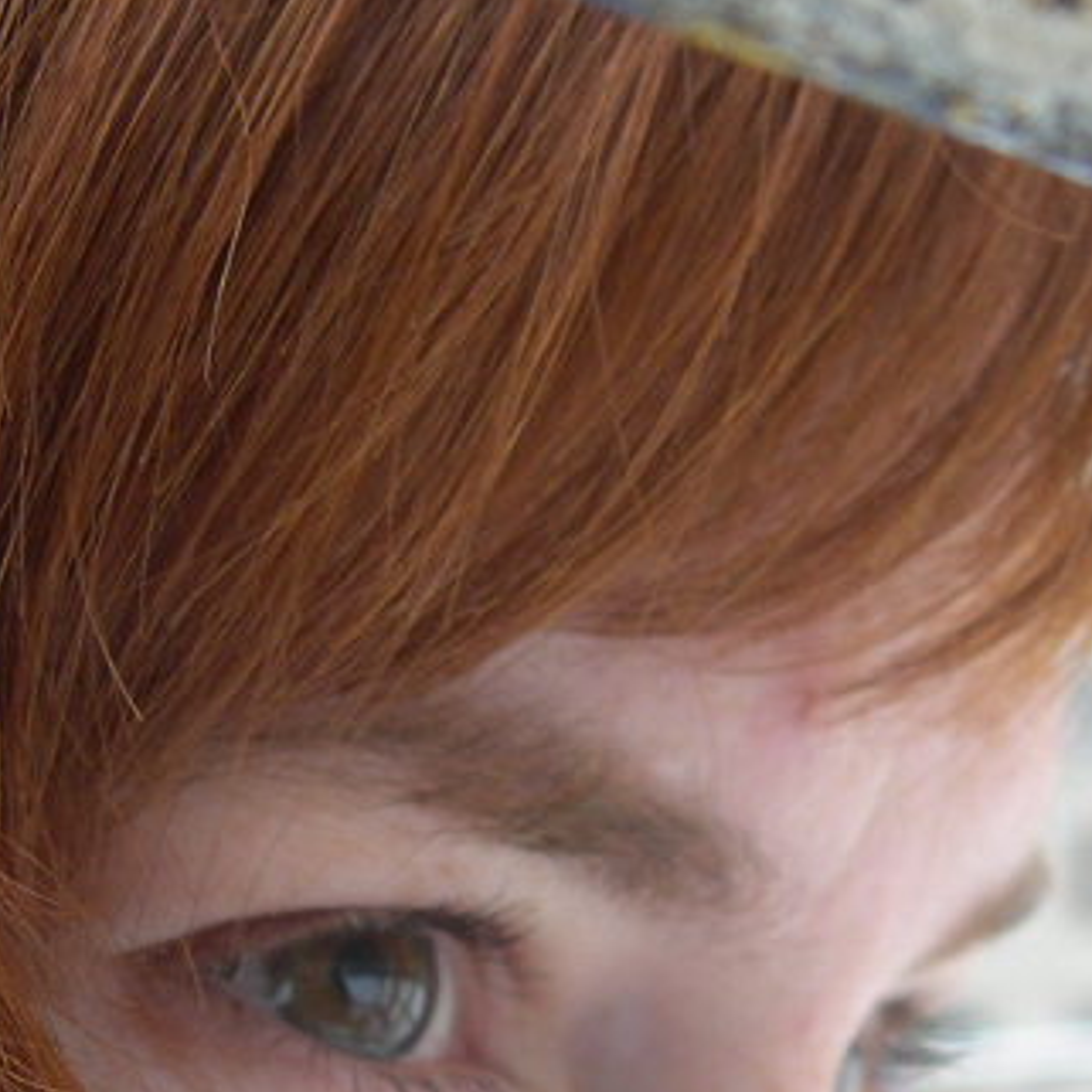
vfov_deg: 16.1
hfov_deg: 16.2
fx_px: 3819
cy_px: 966
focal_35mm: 107
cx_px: 330
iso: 100
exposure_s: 1/80.8
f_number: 2.8
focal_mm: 8
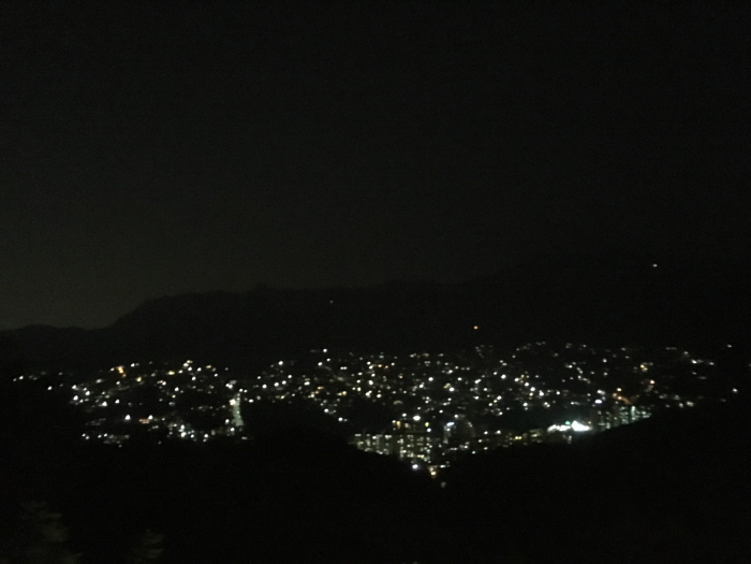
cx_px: 376
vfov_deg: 48.2
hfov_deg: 61.7
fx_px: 629
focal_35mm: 29
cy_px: 282
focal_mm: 4.15
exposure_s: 1/15
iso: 2000
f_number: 2.2
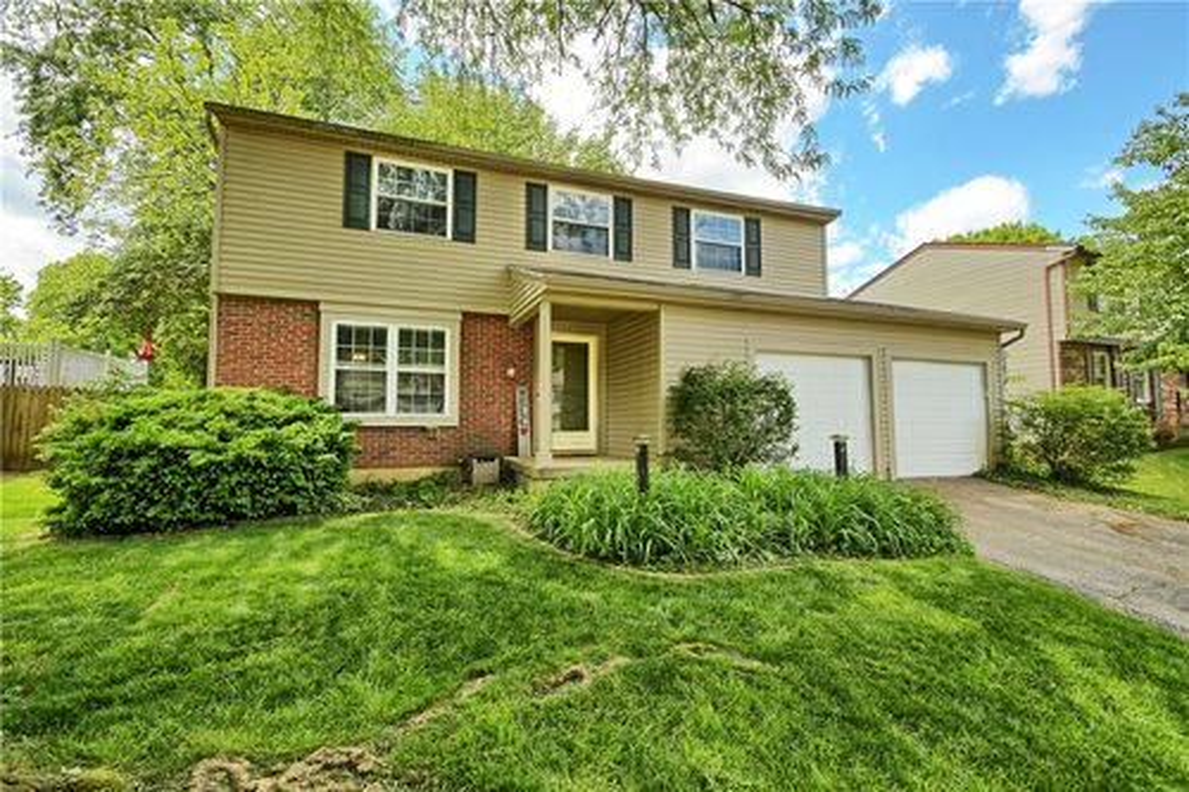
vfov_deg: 77.3
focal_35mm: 15
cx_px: 594
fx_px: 495
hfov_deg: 100.4
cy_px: 396
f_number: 8
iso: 100
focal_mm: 10
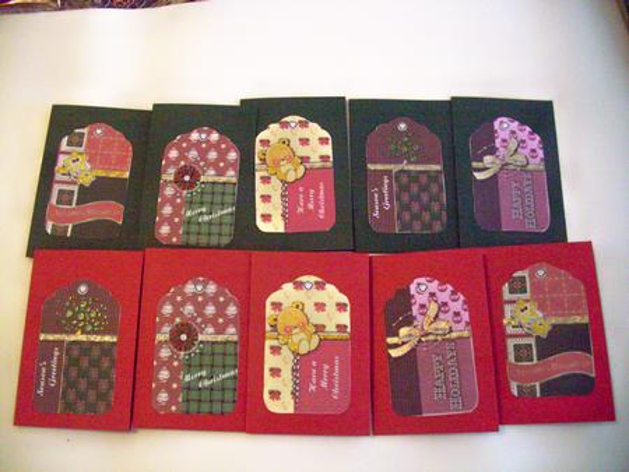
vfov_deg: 44.2
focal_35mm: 32
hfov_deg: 56.8
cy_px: 236
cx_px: 314
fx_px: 582
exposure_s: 1/8
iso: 160
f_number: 2.9
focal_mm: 5.7
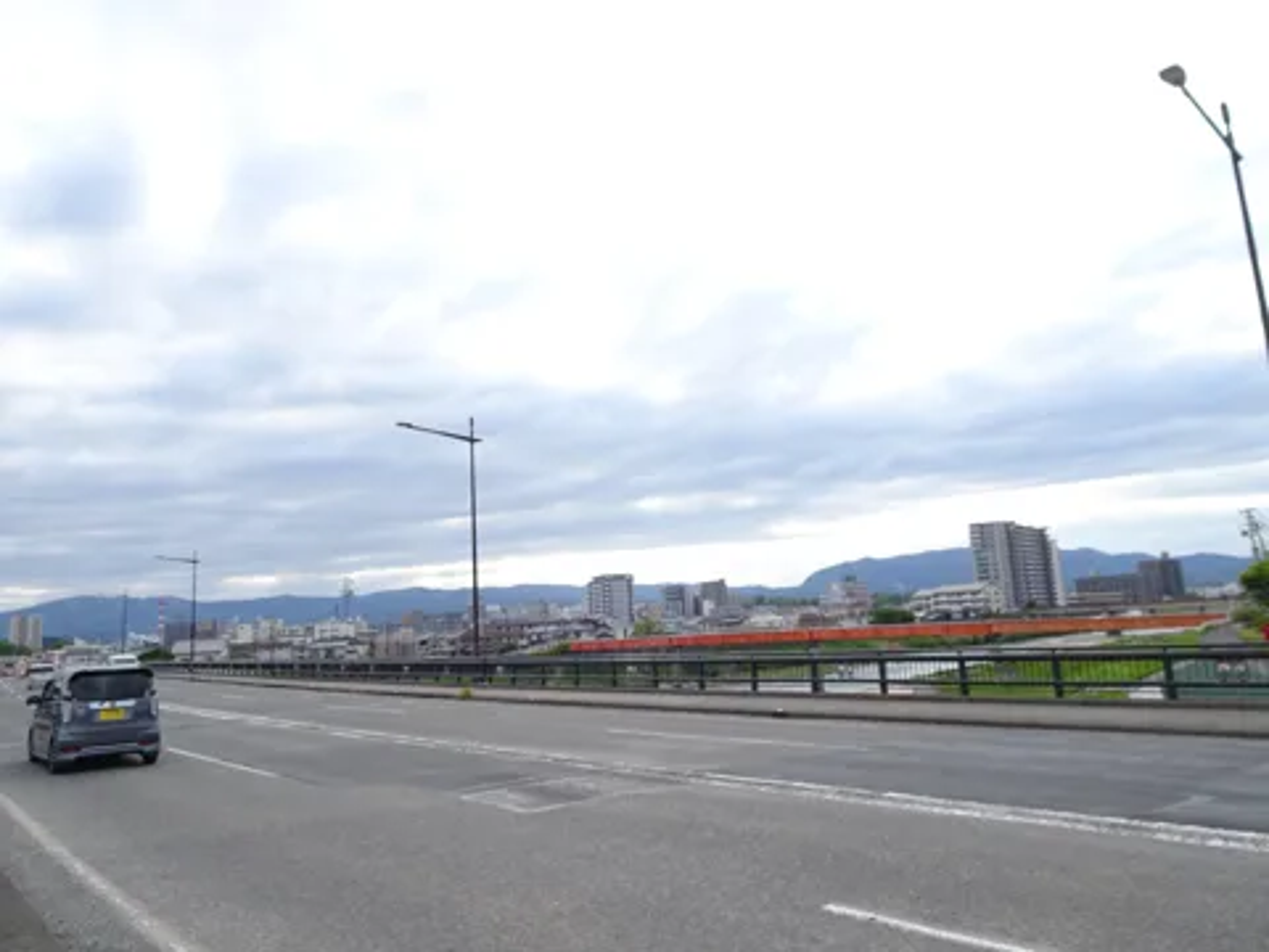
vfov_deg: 56.8
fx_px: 880
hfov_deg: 71.6
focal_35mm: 24
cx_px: 634
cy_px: 476
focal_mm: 4.1
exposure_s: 1/320
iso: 80
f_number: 3.5
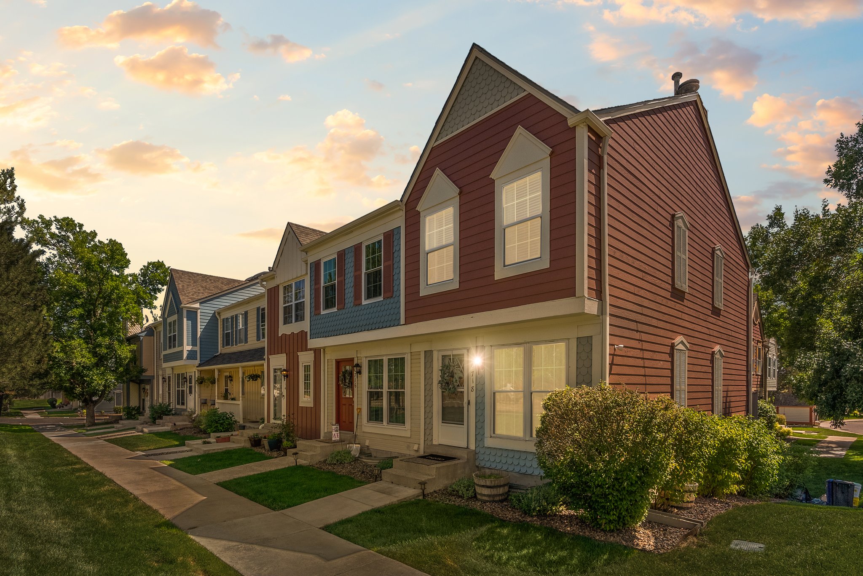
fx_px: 384
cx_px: 432
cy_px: 288
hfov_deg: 96.7
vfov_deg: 73.8
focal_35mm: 16
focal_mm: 16
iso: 400
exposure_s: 1/200
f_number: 13
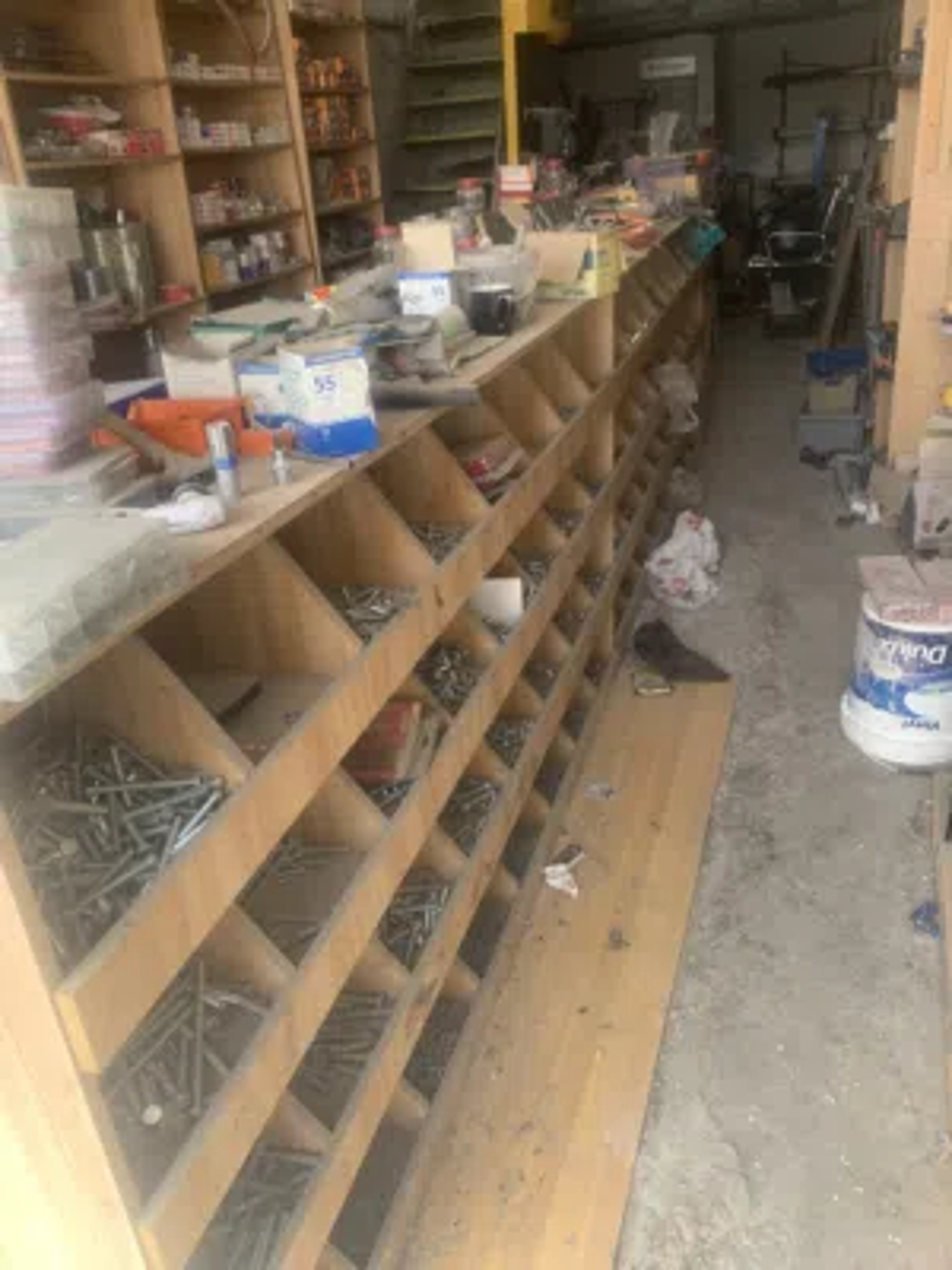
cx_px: 476
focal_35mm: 26
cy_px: 635
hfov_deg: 53.1
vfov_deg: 67.3
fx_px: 953
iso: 40
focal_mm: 4.25
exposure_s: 1/121
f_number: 1.8
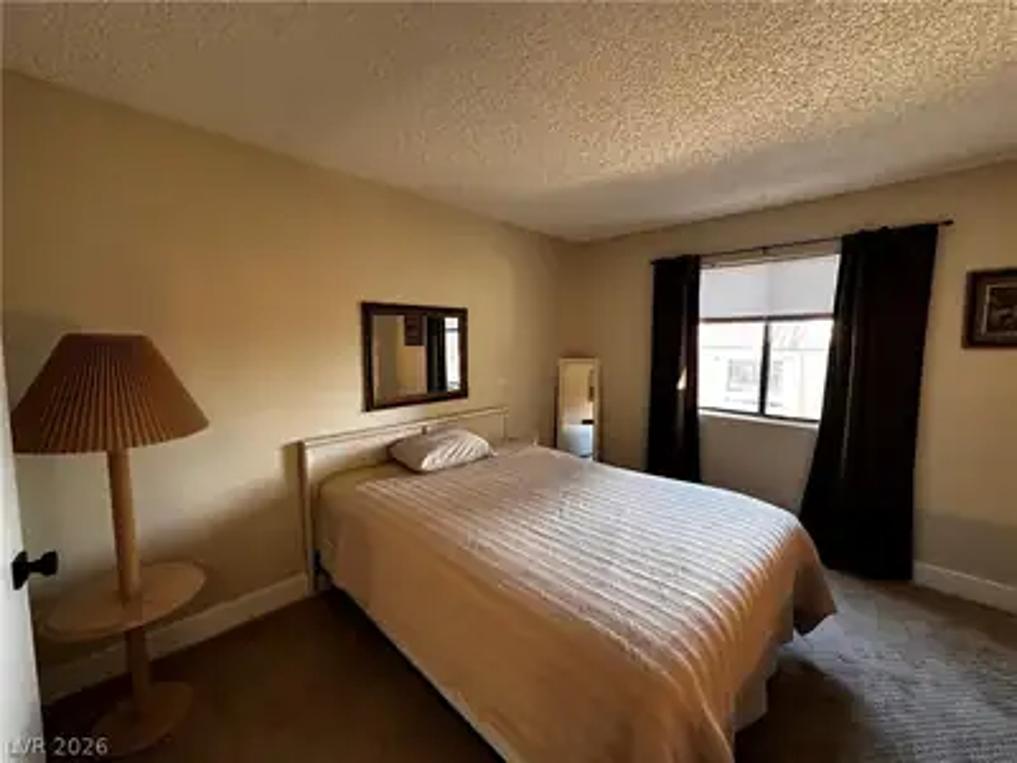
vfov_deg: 85.7
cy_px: 382
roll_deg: -0.3
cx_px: 508
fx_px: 411
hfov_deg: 102.1
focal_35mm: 14
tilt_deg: -5.3
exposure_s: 1/60
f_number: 2.2
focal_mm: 2.22
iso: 250
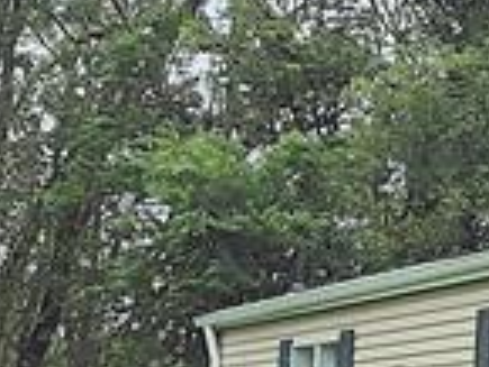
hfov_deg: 10.5
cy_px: 337
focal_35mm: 162
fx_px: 2290
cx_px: 1163
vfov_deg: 9.1
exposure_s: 1/359
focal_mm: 6.5
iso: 20
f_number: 1.4
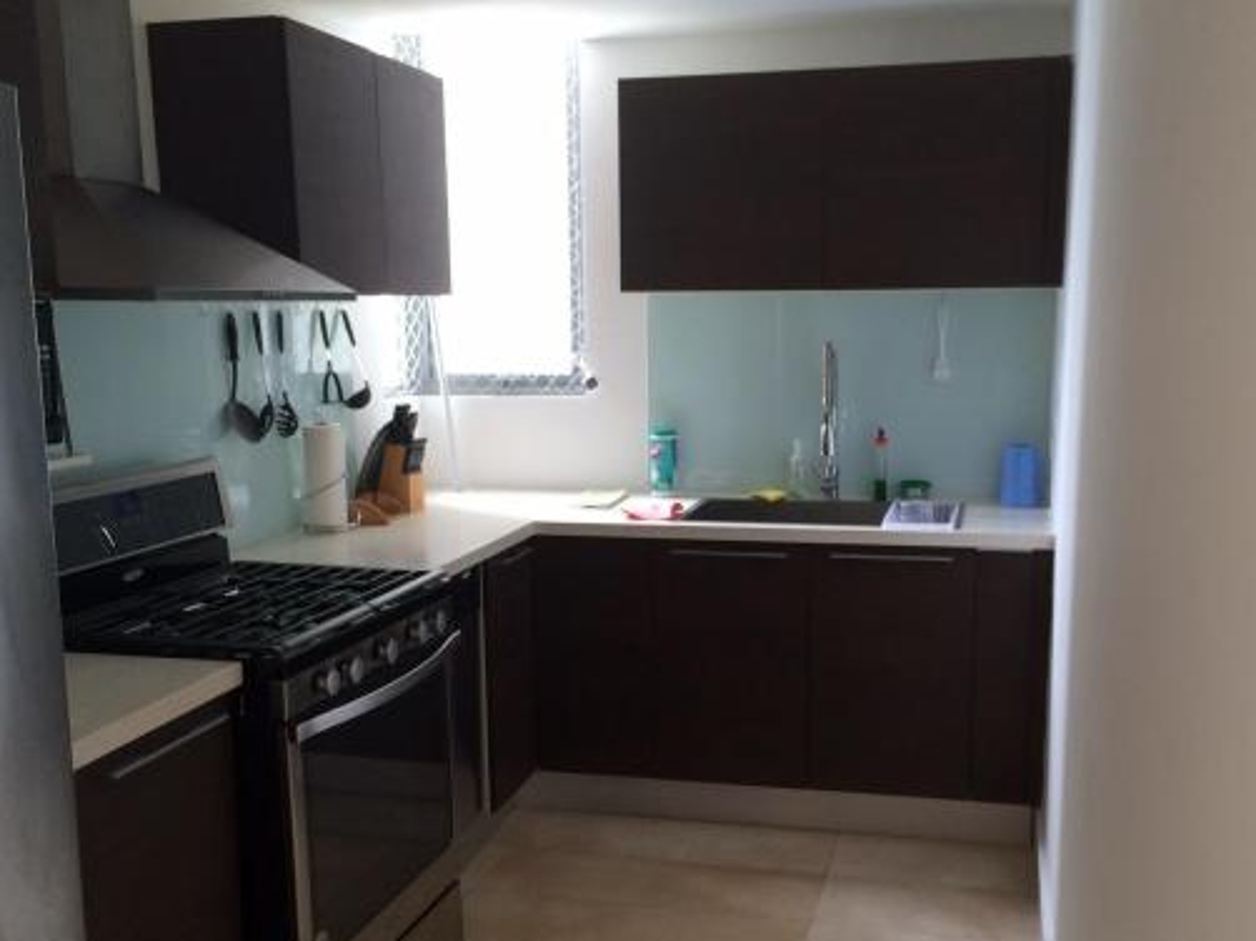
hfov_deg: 50.1
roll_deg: +0.8
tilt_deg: -11.8
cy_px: 558
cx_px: 661
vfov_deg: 38.5
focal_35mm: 37
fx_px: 1342
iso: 64
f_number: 2.2
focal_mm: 4.15
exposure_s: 1/33
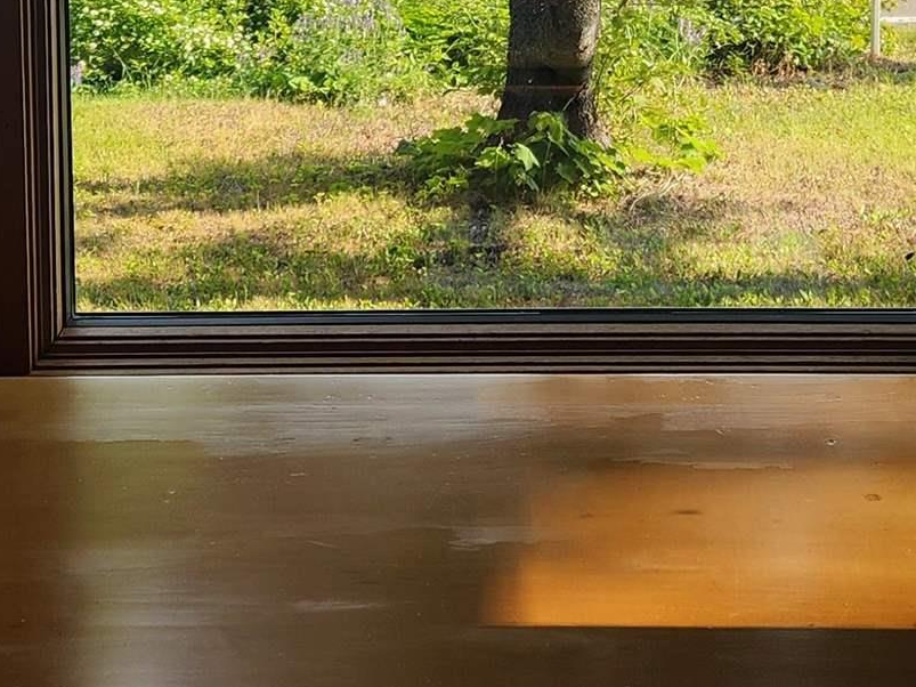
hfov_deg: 22.3
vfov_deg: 16.1
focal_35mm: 88
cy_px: -127
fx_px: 2328
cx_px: 496
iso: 20
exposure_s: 1/441
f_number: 1.8
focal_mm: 5.4
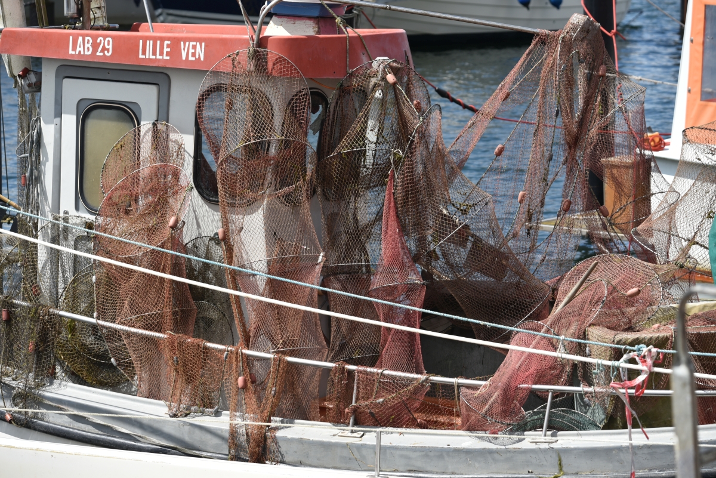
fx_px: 2785
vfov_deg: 9.8
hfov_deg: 14.6
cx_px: 358
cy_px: 239
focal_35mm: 140
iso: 100
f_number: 8
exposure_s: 1/250
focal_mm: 140
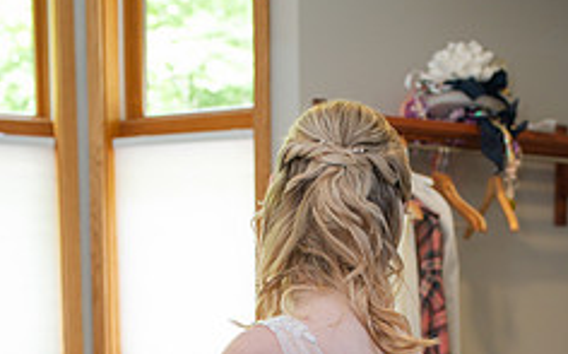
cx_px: 341
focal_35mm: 68
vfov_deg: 17.6
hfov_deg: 30.1
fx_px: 1052
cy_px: 489
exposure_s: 1/160
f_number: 3.2
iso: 800
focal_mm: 35
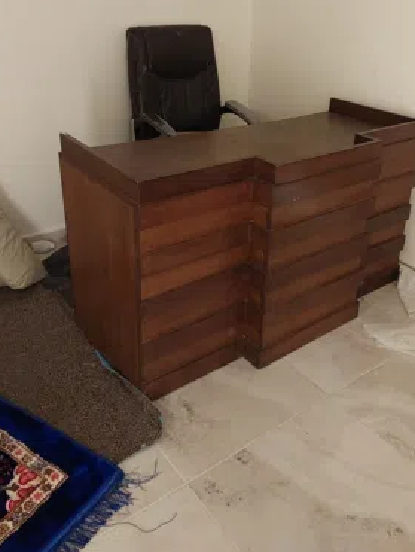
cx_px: 254
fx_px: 527
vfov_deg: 54.5
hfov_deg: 42.7
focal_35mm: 33
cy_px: 200
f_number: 1.8
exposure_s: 1/25
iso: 640
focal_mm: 5.06
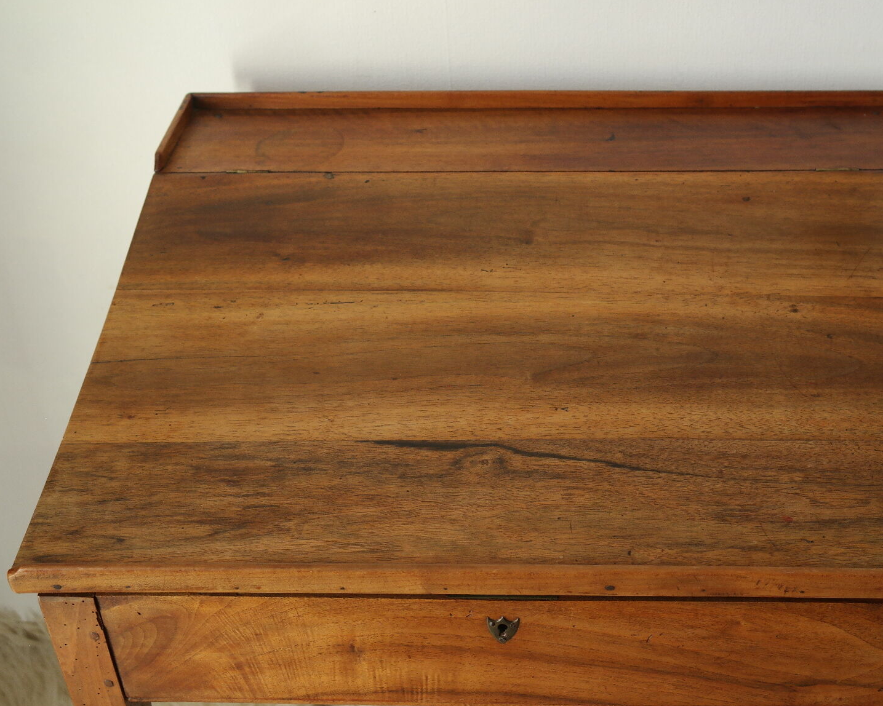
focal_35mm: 52
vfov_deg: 29.1
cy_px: 352
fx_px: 1359
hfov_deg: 35.9
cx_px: 529
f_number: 5.6
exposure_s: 1/50
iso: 800
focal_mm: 30
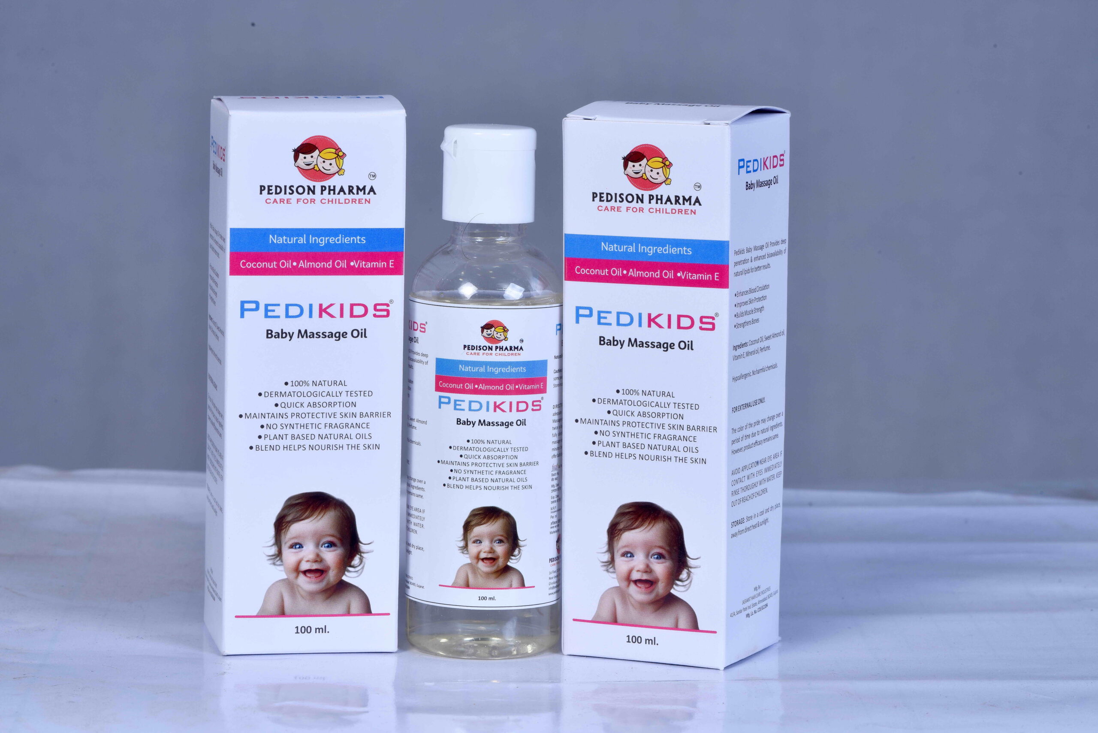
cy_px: 366
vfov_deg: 8.9
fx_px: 4729
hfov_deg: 13.2
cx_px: 549
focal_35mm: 155
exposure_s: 1/180
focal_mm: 155
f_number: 22
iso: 100
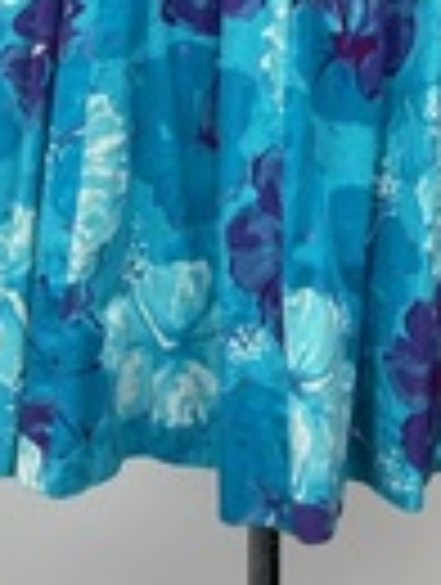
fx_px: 1354
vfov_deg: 21.0
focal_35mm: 80
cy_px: -270
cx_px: 284
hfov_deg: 18.5
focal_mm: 5.1
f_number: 1.6
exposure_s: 1/120
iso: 50
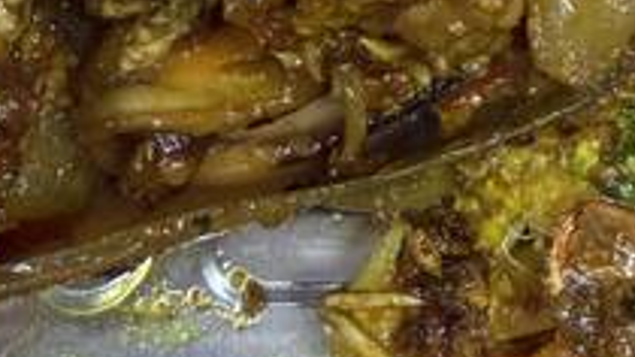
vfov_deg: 11.6
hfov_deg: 22.3
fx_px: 1599
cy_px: -328
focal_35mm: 95
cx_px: 451
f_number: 2.2
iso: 160
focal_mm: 2.22
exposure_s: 1/120
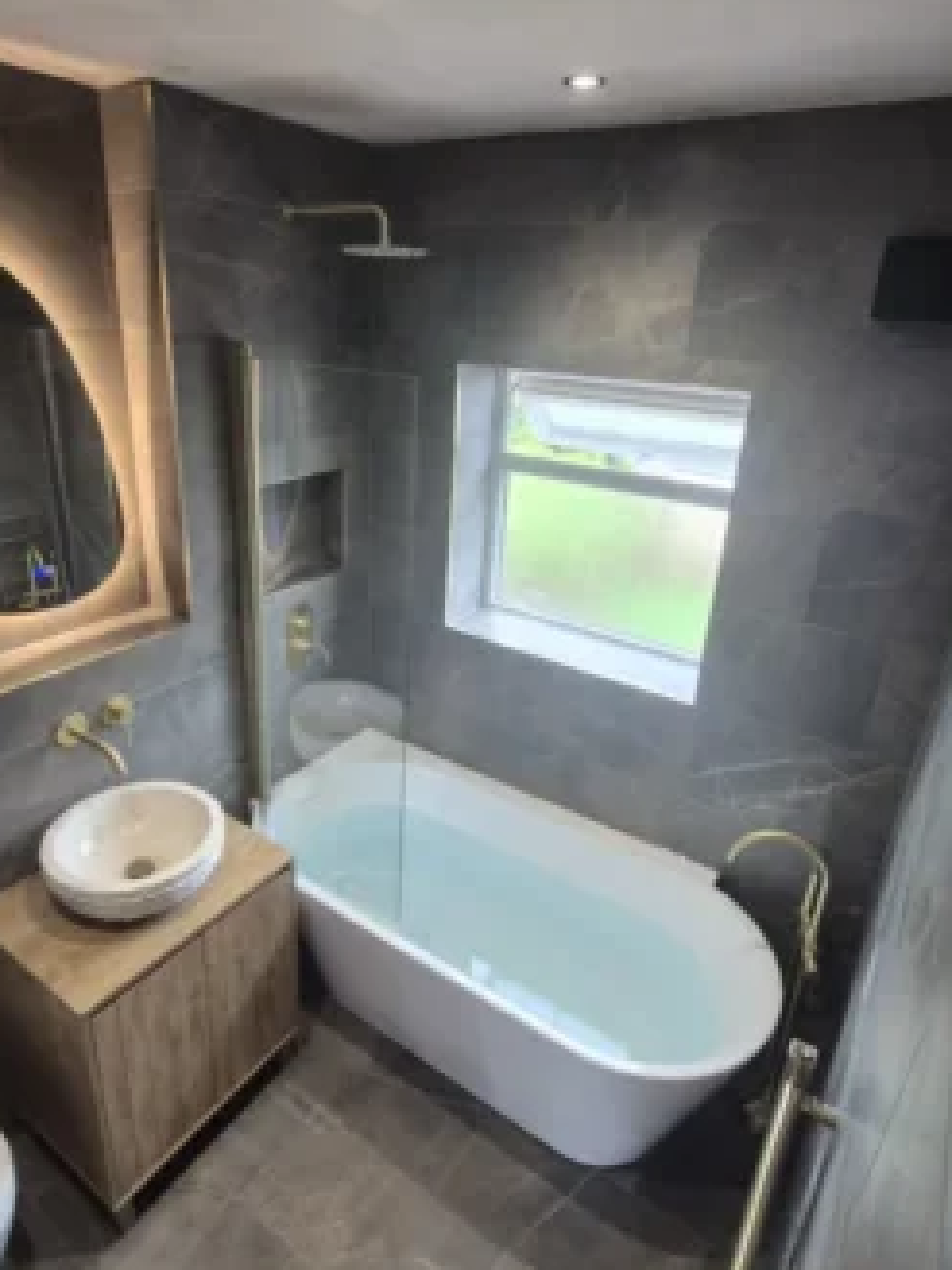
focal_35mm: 19
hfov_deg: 68.5
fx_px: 697
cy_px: 608
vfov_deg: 84.6
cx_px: 430
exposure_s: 1/50
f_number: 2.2
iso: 125
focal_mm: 2.2
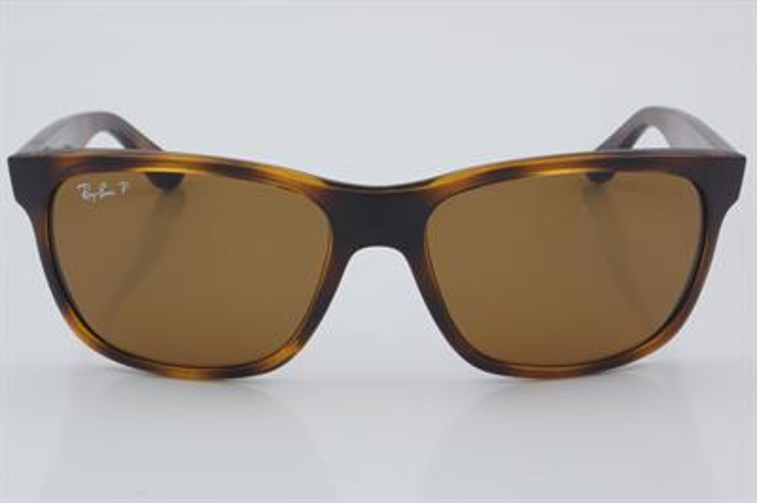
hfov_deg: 24.6
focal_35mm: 82
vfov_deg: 16.5
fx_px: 1733
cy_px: 252
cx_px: 378
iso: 100
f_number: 32
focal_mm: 55
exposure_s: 1/4
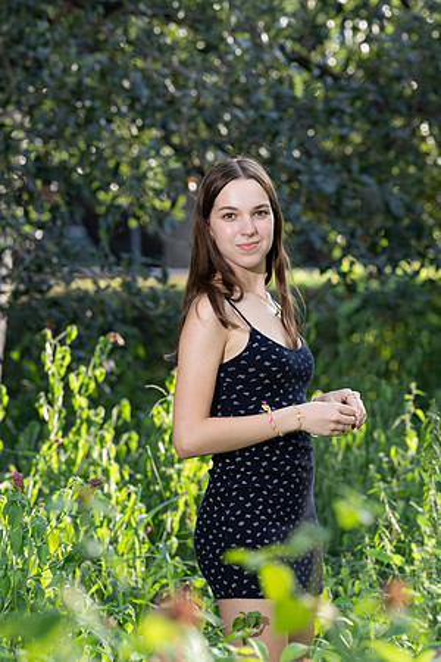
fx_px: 3675
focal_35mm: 200
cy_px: 331
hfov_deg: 6.9
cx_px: 220
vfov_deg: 10.3
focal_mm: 200
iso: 640
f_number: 8
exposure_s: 1/200
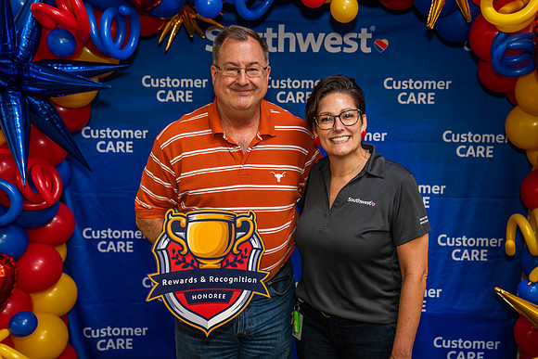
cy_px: 180
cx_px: 269
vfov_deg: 30.1
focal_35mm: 45
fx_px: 667
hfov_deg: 43.9
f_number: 4
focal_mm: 44
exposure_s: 1/160
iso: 1250
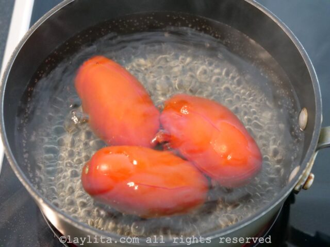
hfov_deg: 25.7
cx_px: 165
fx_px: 725
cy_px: 124
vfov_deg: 19.4
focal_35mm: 76
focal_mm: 38
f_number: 3.9
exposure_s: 1/60
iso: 3200
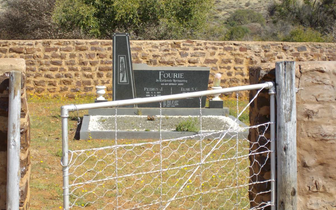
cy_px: 88
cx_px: 168
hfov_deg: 18.1
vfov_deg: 11.4
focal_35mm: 115
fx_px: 1053
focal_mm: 18
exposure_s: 1/400
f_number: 4.8
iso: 80
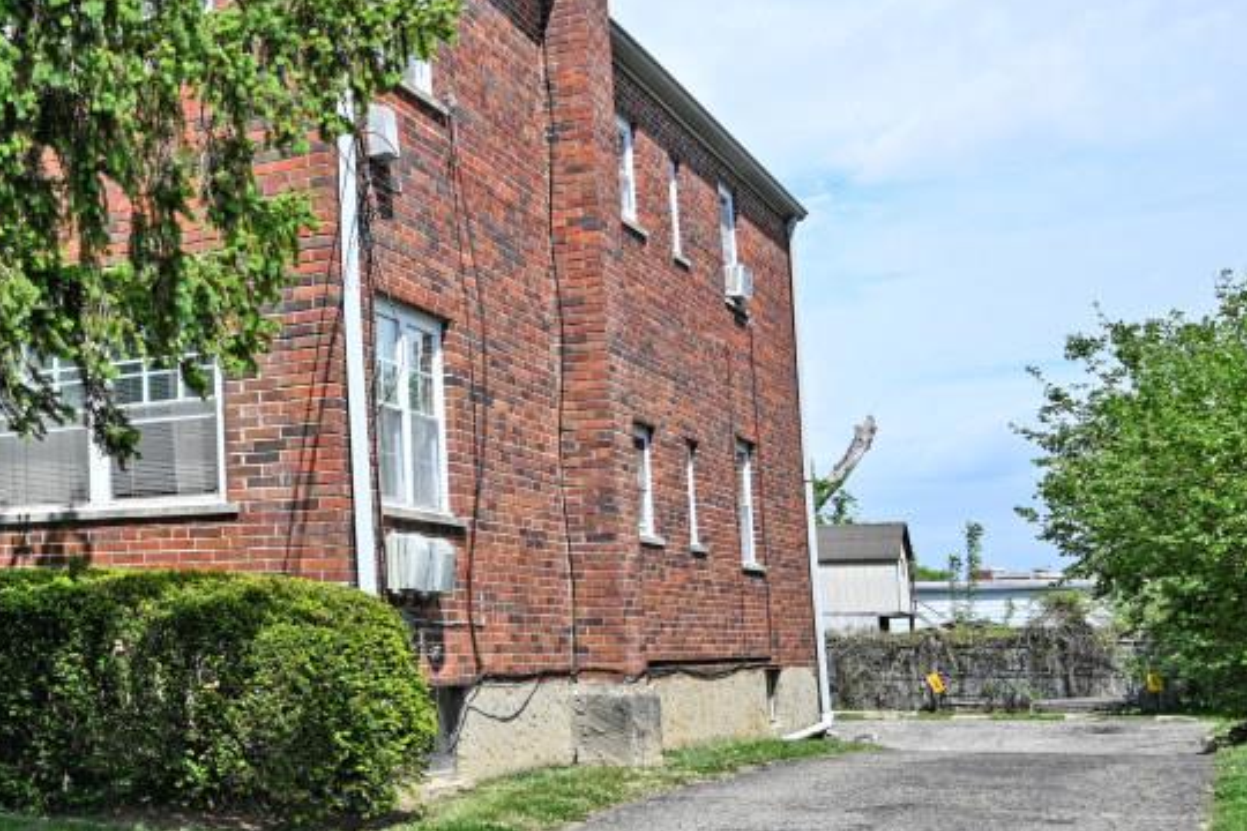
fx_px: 1732
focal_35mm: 50
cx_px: -268
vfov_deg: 27.0
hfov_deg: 32.4
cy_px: 443
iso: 100
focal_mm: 18
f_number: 7.1
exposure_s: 1/400
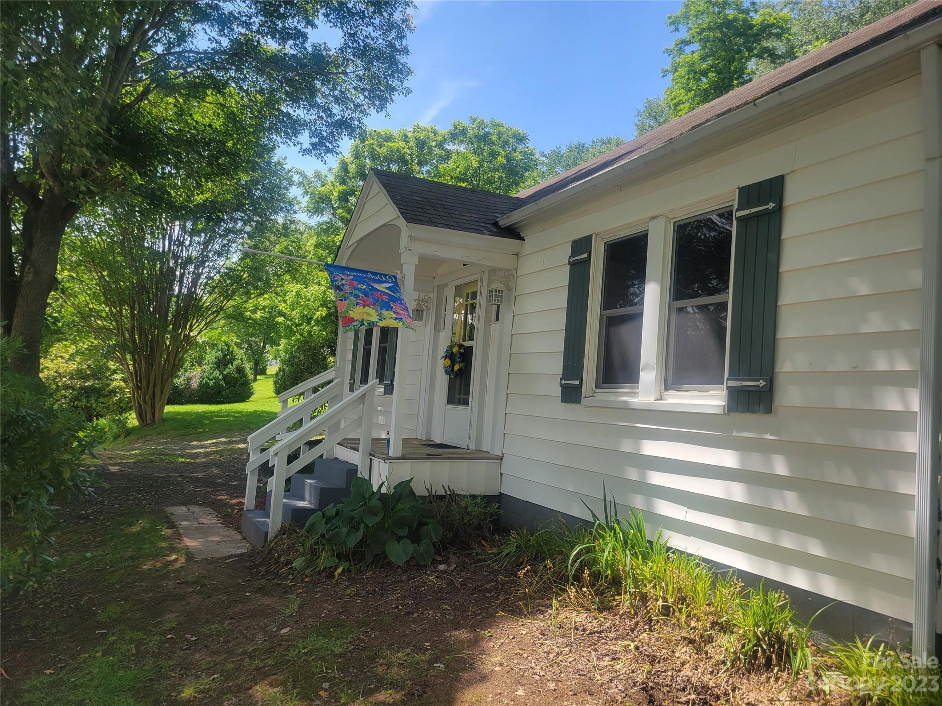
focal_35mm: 26
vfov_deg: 53.1
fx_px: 708
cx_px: 471
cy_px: 353
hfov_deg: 67.3
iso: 40
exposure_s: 1/997
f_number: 1.8
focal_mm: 5.4
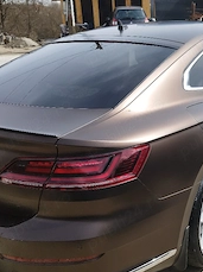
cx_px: 148
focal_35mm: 42
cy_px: 143
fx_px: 329
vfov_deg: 44.8
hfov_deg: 33.7
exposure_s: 1/769
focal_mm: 5.89
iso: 50
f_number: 1.89
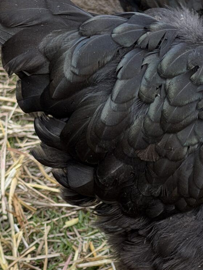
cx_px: 302
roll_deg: +2.9
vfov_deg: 12.0
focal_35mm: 165
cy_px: 89
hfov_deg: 8.8
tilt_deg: -22.9
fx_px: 1290
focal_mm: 6.76
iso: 50
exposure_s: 1/121
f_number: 1.78
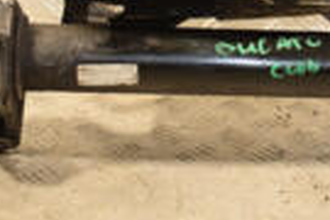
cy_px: -71
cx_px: 323
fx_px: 1524
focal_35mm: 166
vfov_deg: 8.1
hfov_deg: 12.2
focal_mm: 25
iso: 800
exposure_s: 1/200
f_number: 5
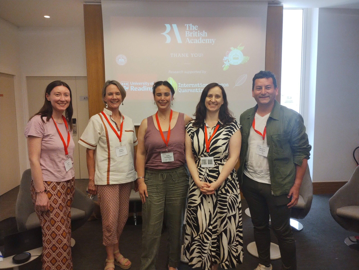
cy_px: 135
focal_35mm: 28
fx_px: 291
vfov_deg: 49.9
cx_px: 180
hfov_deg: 63.4
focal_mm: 4.27
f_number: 1.8
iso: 784
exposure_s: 1/50
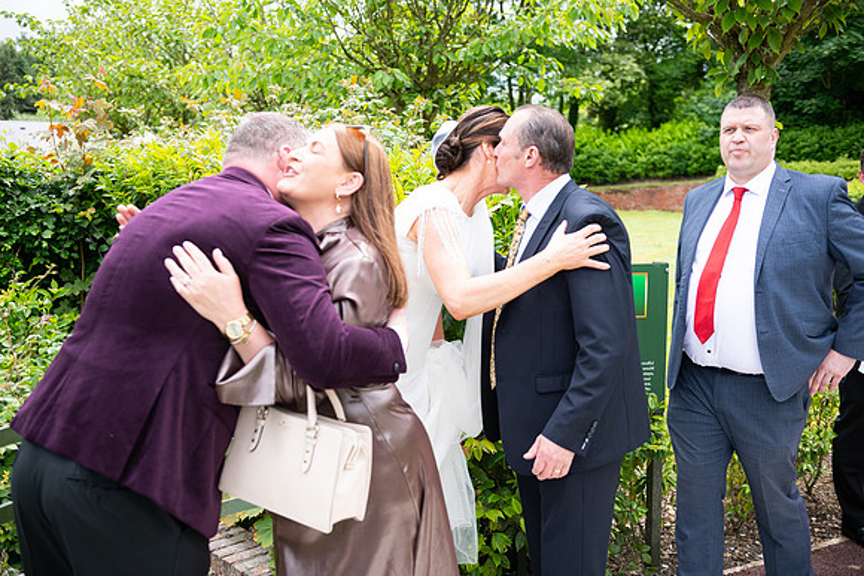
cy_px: 288
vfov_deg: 35.1
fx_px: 912
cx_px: 432
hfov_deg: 50.7
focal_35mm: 38
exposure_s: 1/1250
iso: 250
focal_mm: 38
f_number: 3.5
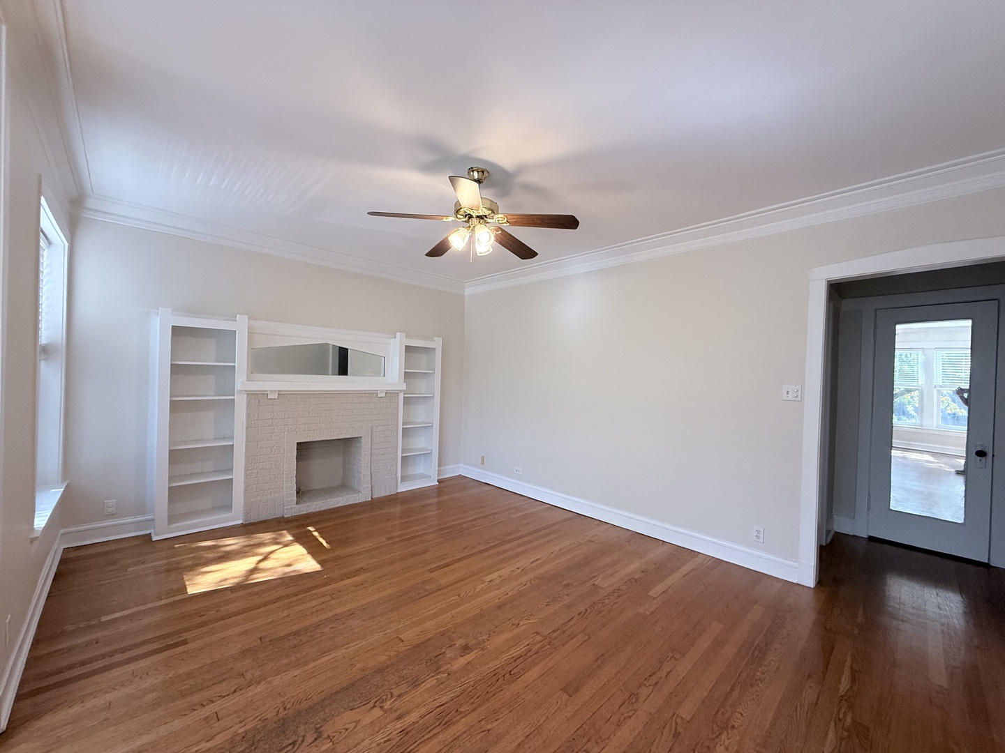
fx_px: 406
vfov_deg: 85.7
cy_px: 376
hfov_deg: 102.1
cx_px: 502
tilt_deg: +1.3
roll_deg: -1.5
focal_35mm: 14
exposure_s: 1/120
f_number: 2.2
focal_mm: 2.22
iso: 160
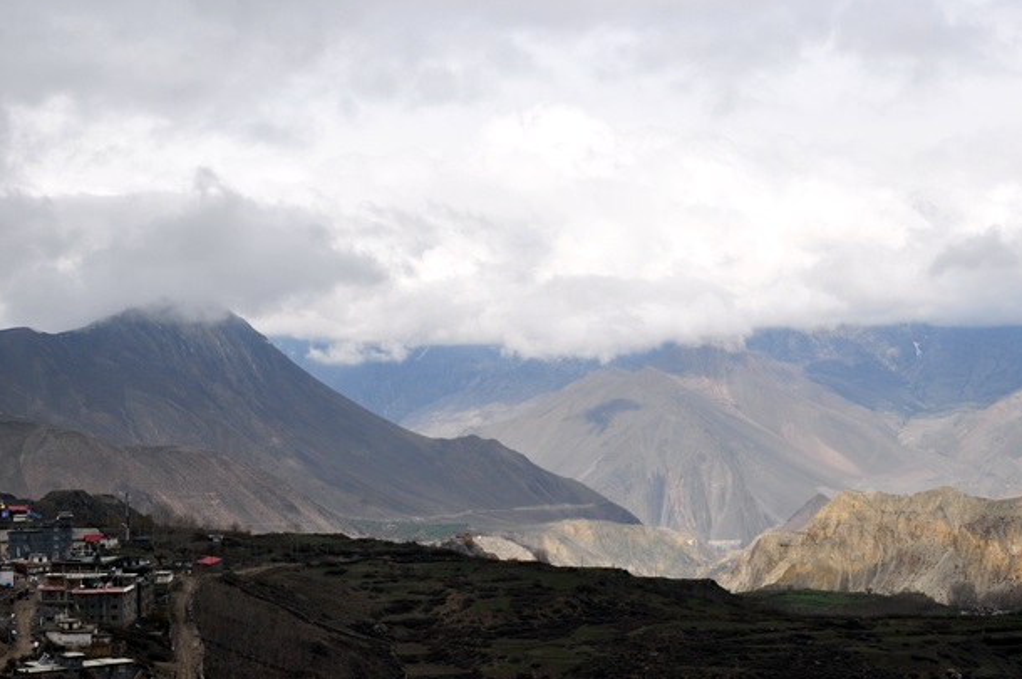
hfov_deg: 31.9
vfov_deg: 21.5
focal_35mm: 63
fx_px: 1786
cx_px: 550
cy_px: 373
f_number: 11
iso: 200
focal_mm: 32
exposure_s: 1/400
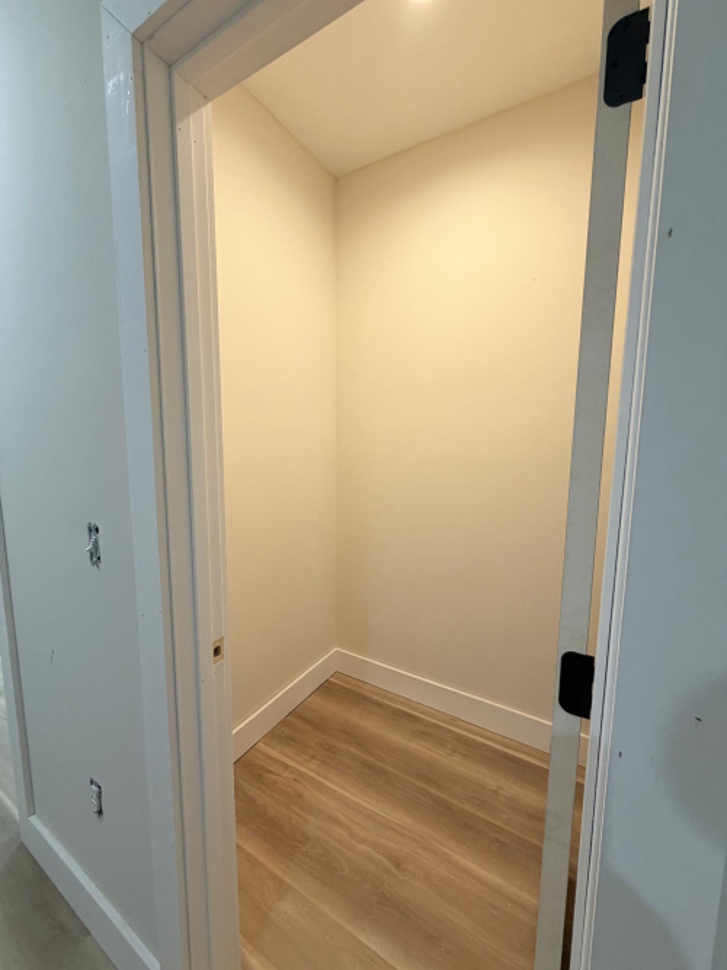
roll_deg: -0.6
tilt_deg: -6.4
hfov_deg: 85.7
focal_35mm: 14
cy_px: 485
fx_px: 392
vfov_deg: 102.1
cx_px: 364
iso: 160
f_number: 2.2
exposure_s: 1/60
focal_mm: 2.22
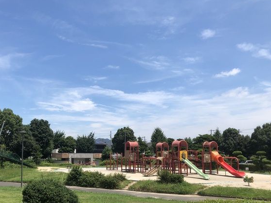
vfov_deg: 34.9
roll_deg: +0.2
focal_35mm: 41
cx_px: 89
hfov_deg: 45.1
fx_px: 321
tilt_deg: +4.3
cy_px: 129
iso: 20
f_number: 1.8
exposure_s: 1/2315
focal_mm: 3.99
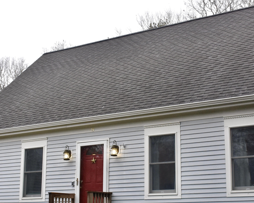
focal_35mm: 52
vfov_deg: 29.0
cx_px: 117
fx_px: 391
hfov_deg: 36.0
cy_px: 133
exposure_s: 1/500
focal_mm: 20
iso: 400
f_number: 8
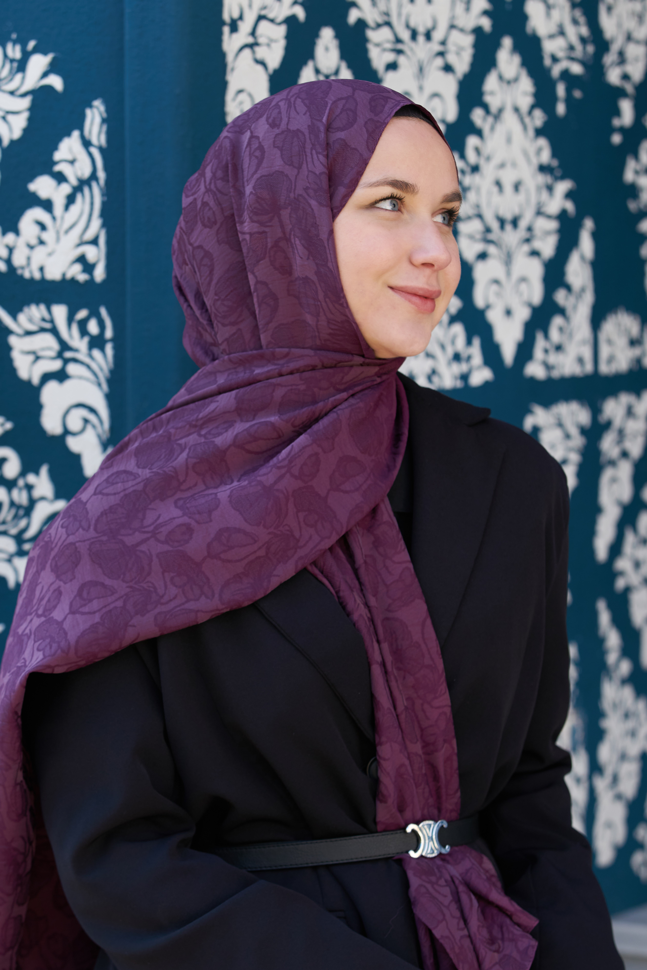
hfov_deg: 13.4
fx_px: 2749
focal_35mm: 102
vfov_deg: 20.0
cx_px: 324
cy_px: 485
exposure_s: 1/200
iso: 200
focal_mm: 102
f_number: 4.5
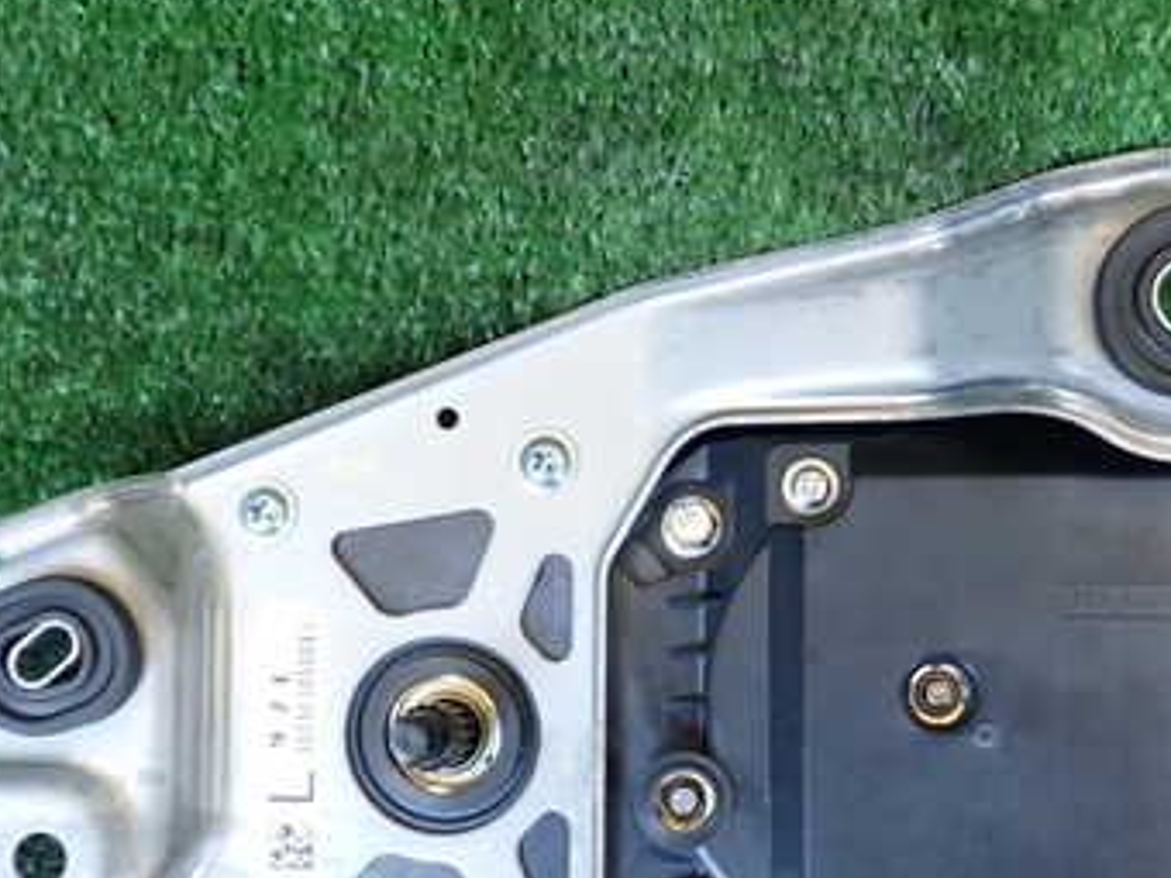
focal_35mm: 53
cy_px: 613
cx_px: 730
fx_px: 1793
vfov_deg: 27.3
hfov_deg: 36.0
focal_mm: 5.4
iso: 200
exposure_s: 1/60
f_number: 2.3
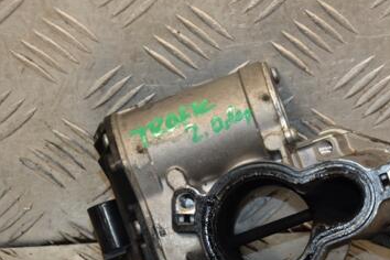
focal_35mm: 168
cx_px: 294
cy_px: 192
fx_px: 1820
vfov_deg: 8.2
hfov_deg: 12.2
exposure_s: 1/200
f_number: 5.6
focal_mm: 66
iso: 800
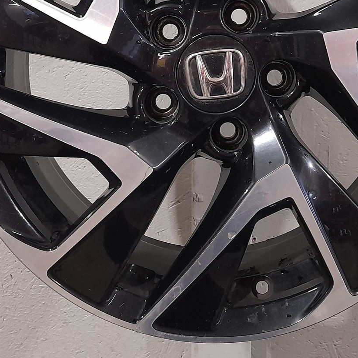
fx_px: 644
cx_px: 206
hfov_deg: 31.0
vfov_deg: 30.3
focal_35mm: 55
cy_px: 65
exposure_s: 1/50
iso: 320
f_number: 2
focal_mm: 4.6
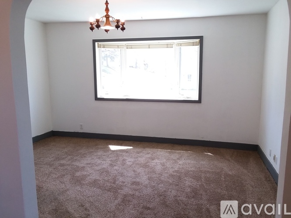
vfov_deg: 48.2
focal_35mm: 29
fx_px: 244
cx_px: 146
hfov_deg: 61.7
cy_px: 109
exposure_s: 1/60
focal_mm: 2.47
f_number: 1.9
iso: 40
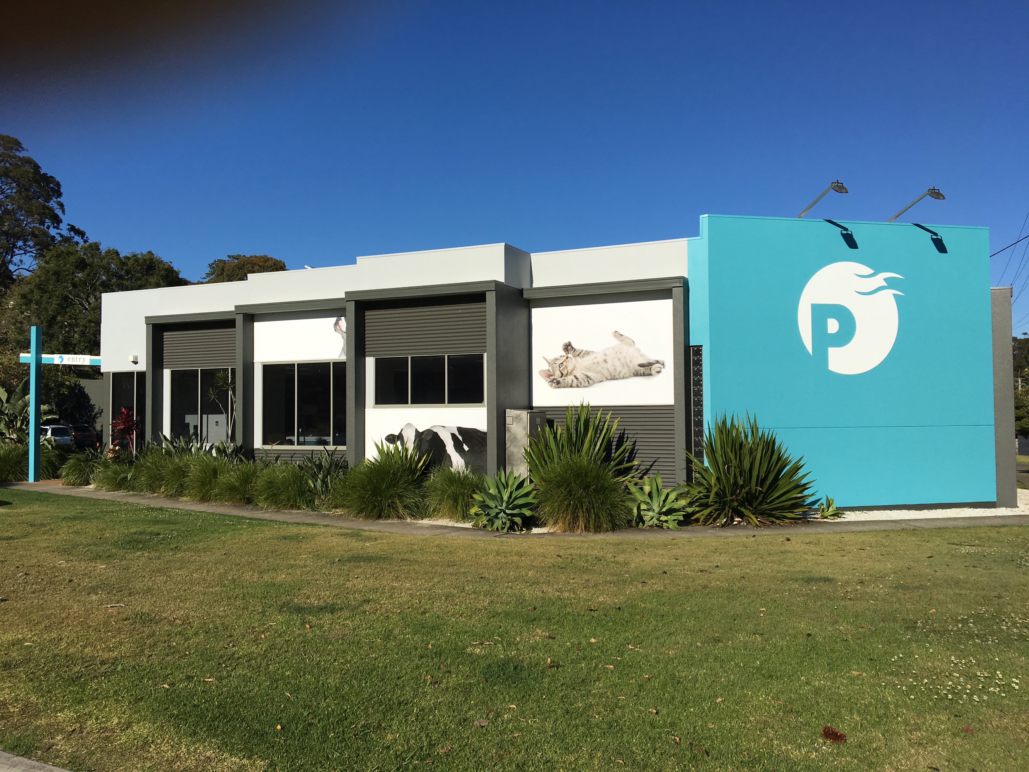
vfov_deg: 48.2
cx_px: 514
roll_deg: -0.1
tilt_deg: +2.9
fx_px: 862
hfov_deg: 61.7
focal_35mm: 29
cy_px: 386
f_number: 2.2
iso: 25
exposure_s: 1/3663
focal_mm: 4.15
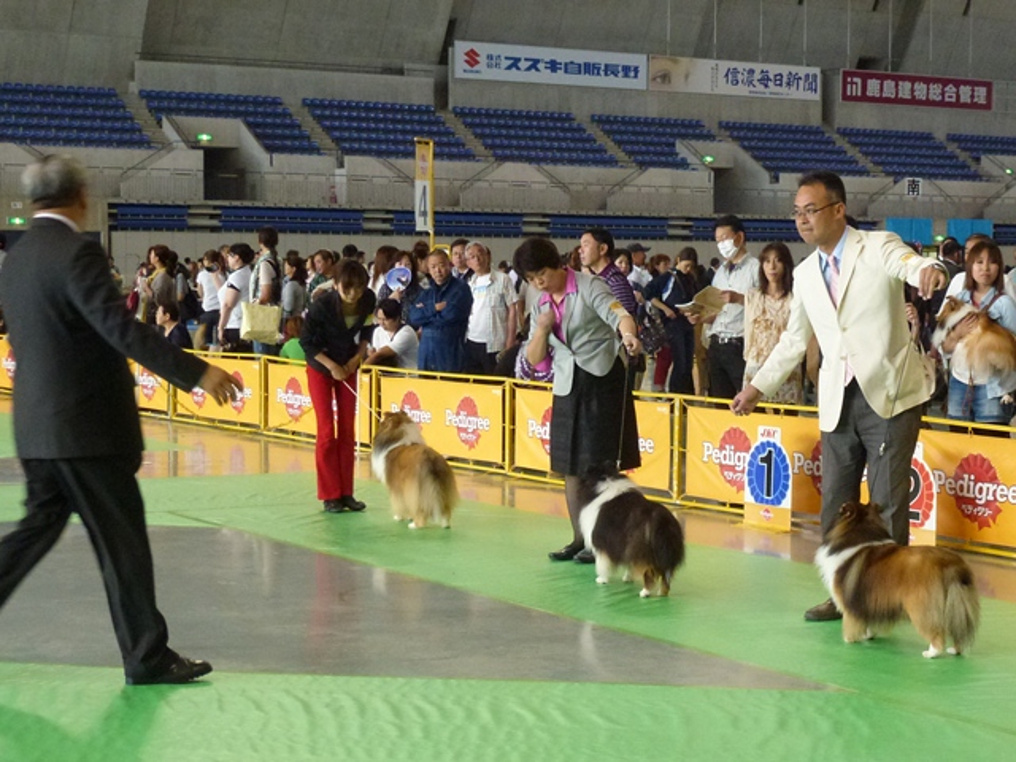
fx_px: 1526
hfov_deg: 36.8
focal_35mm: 52
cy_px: 381
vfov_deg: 28.0
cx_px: 508
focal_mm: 9.4
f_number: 4.3
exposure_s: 1/125
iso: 400
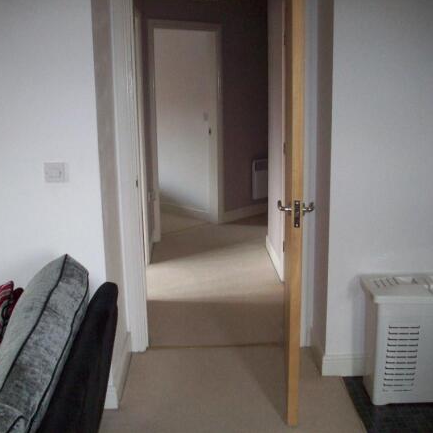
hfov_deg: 38.3
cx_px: 214
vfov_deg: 38.3
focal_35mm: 44
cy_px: 216
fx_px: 623
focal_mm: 6.2
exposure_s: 1/45
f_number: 2.8
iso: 160
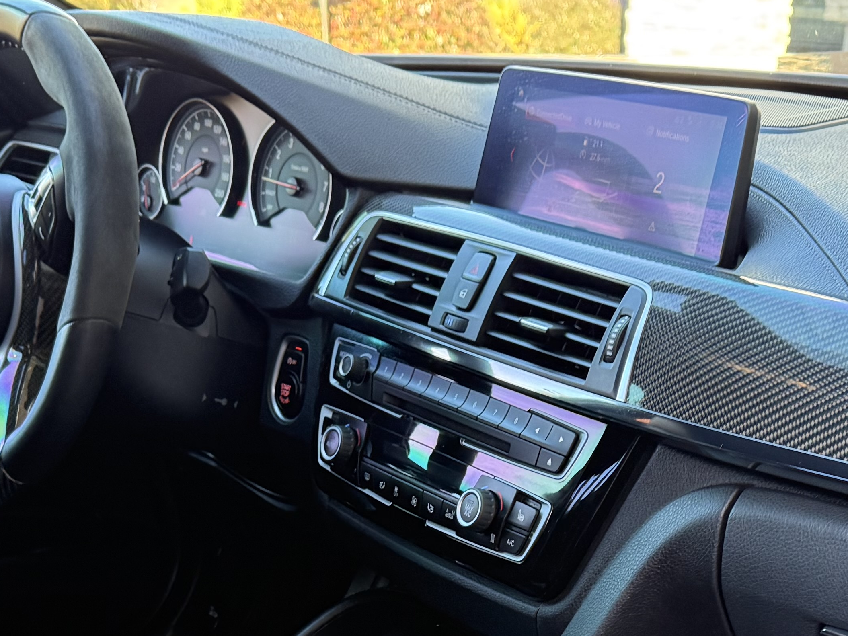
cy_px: 787
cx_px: 482
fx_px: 1592
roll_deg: -1.6
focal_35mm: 65
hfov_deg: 29.8
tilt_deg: -29.8
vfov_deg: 20.9
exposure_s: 1/64
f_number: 1.78
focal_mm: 6.76
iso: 200
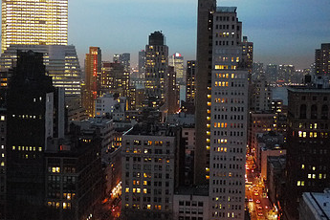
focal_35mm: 70
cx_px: 141
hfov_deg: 28.8
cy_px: 100
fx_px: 642
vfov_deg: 19.5
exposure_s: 1/80
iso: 1600
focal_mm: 20
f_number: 1.7
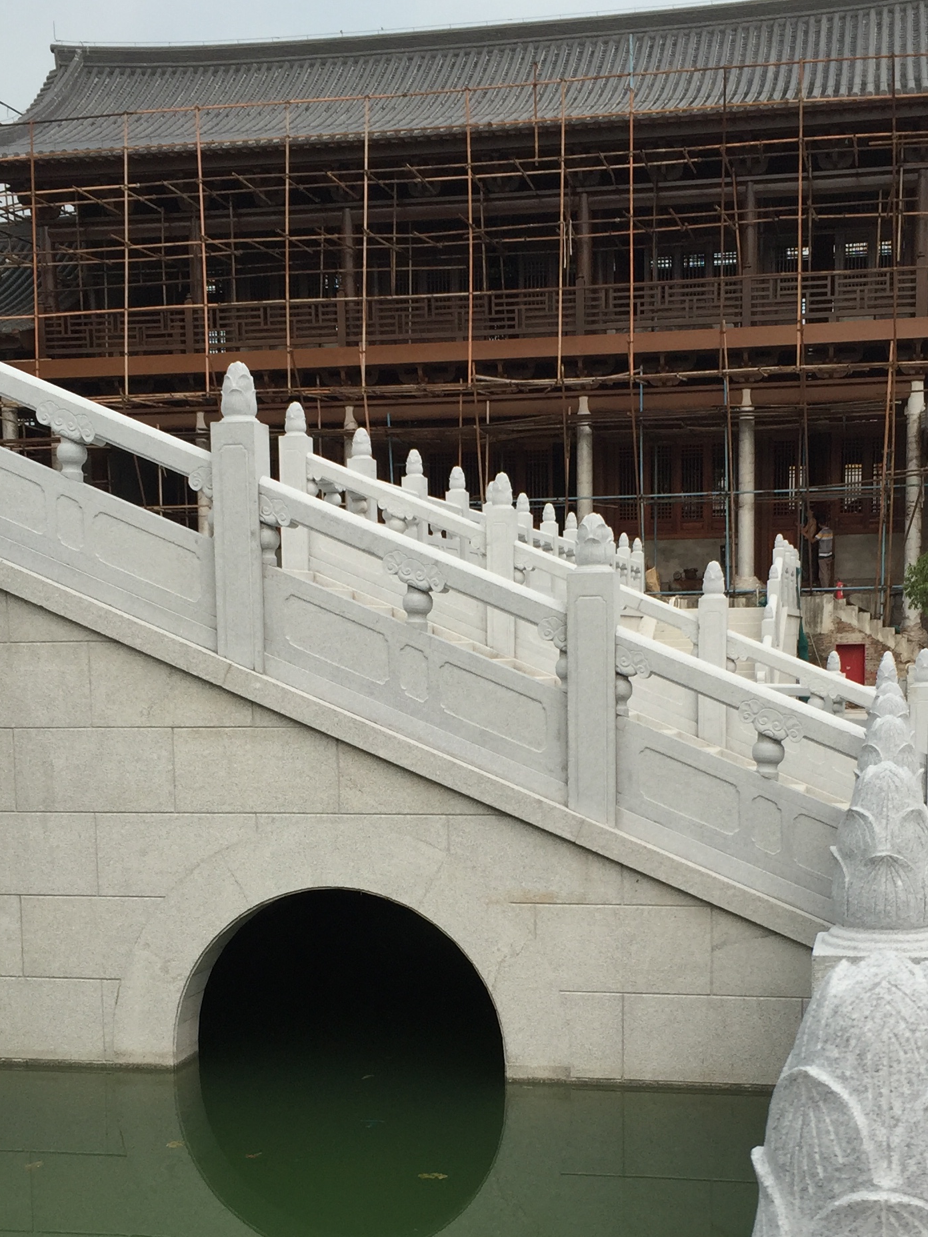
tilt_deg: -7.2
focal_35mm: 51
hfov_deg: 28.6
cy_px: 860
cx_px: 500
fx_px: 1823
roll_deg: +0.8
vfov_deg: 37.0
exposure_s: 1/284
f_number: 2.2
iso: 32
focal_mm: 4.15
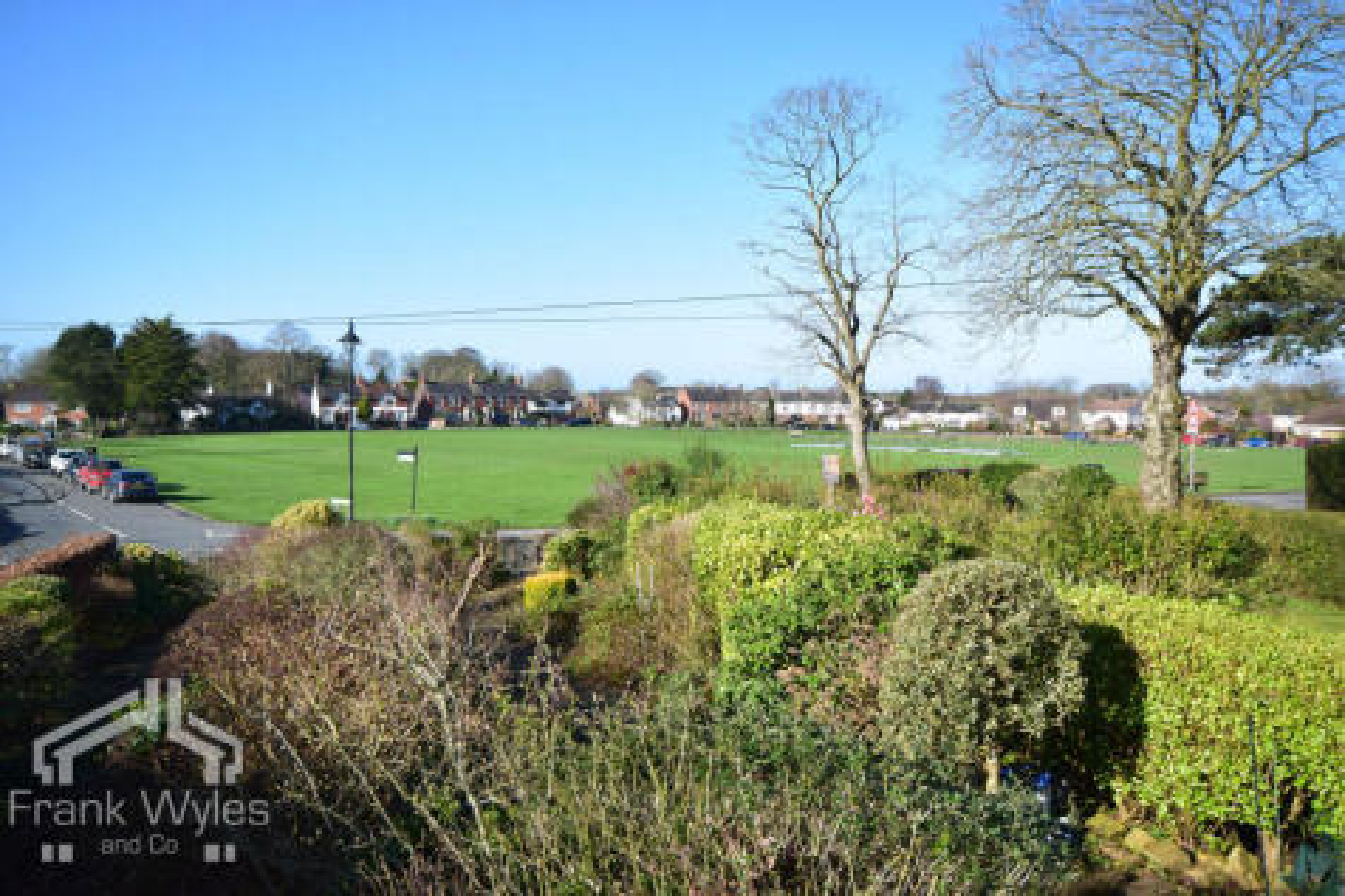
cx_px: 672
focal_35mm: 30
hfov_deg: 61.9
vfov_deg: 43.6
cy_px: 448
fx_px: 1120
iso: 400
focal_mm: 20
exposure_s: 1/400
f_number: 11
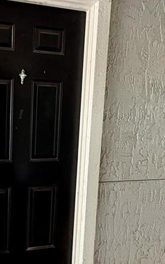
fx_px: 216
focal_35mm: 30
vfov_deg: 62.9
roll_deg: -1.8
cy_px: 131
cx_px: 25
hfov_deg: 39.5
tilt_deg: -5.6
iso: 320
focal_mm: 2.22
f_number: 2.2
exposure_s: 1/60
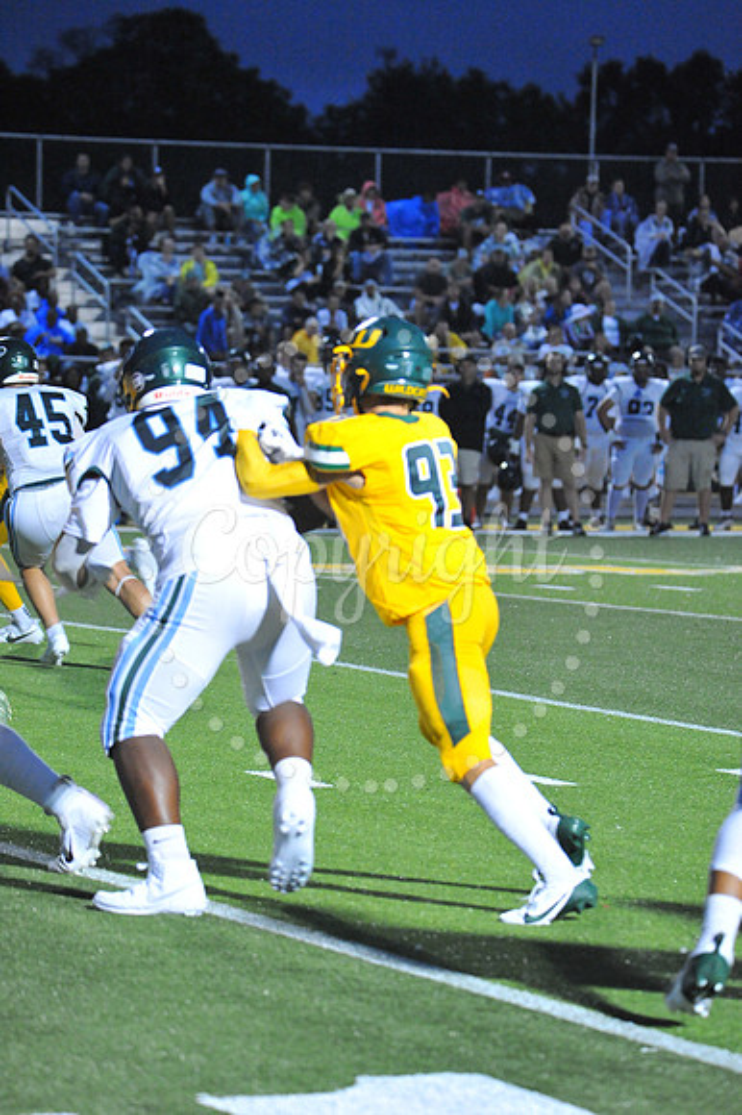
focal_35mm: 190
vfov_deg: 10.8
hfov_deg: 7.2
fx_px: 5881
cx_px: 371
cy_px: 558
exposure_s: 1/200
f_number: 5.6
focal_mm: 190
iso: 6400
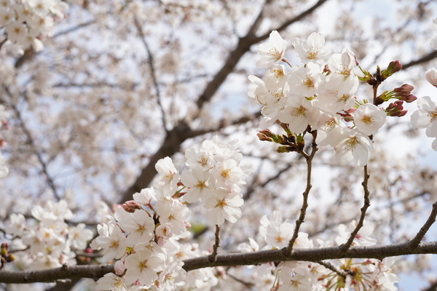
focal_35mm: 47
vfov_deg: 28.6
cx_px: 218
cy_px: 146
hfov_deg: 41.9
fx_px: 570
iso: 100
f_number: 8
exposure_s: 1/250
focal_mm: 47
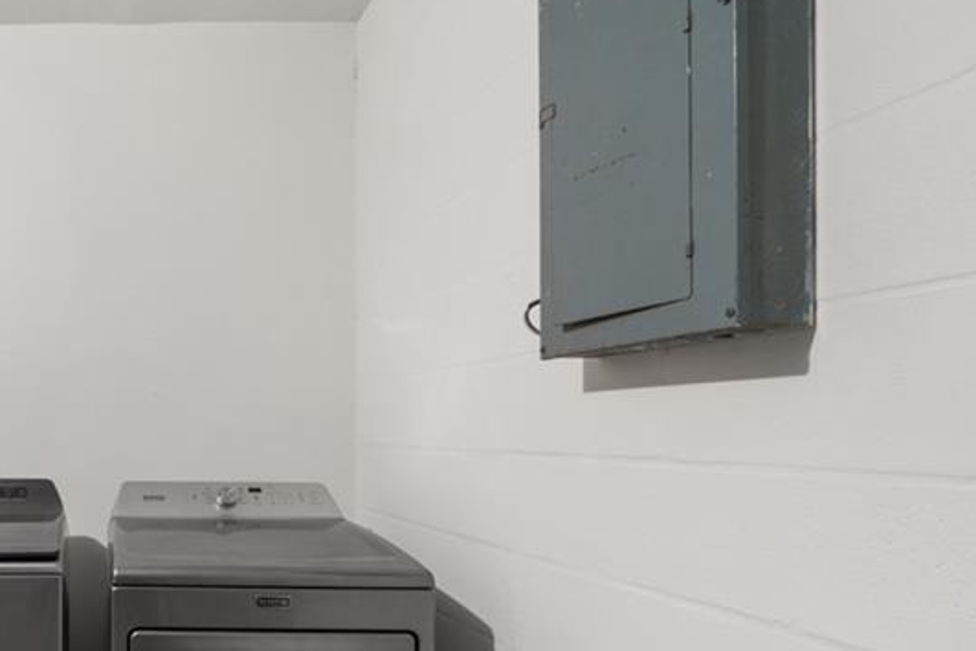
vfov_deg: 50.5
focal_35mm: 25
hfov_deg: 60.6
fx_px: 678
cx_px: 99
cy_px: 425
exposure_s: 1
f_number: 11
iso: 400
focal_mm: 13
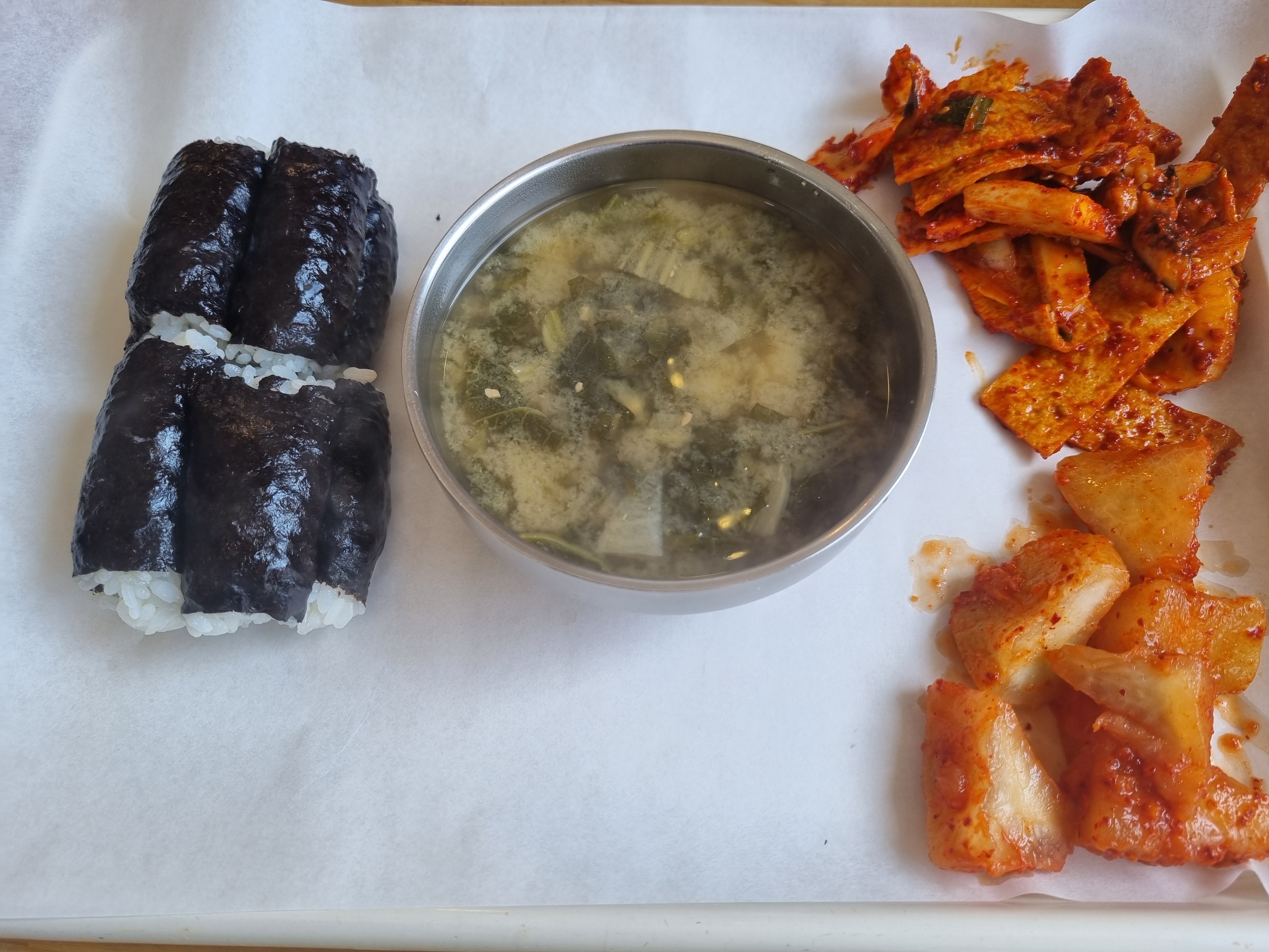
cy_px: 476
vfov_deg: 53.1
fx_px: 953
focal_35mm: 26
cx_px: 634
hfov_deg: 67.3
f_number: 1.8
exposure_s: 1/143
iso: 50
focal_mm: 5.4
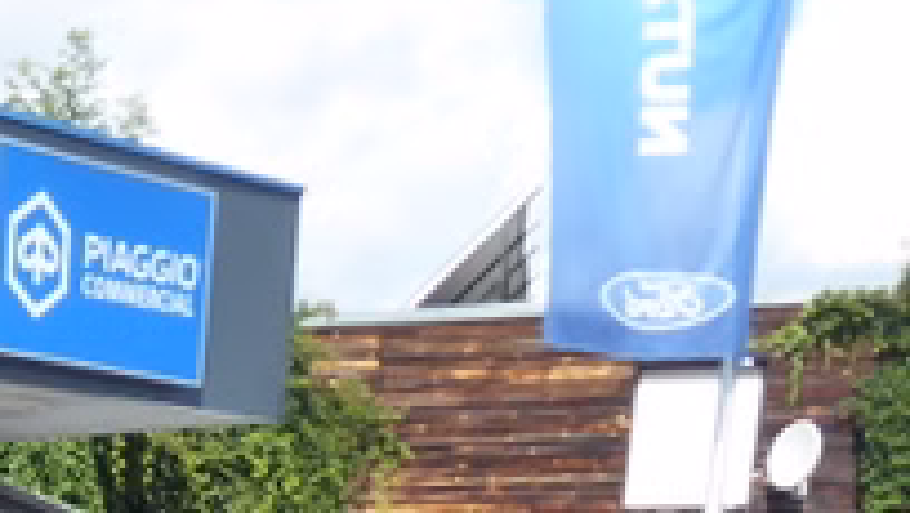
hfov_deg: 16.6
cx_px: -732
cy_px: 1316
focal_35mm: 107
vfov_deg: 9.7
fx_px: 2583
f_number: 3.3
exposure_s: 1/400
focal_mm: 4.3
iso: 125
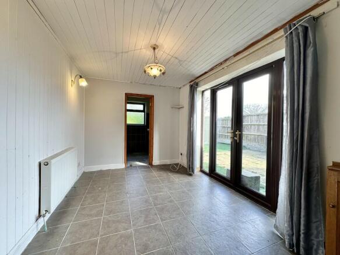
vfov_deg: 85.7
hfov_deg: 102.1
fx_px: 137
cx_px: 170
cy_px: 128
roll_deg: -1.2
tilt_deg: -0.7
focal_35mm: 14
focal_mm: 2.22
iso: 50
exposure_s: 1/100
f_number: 2.2
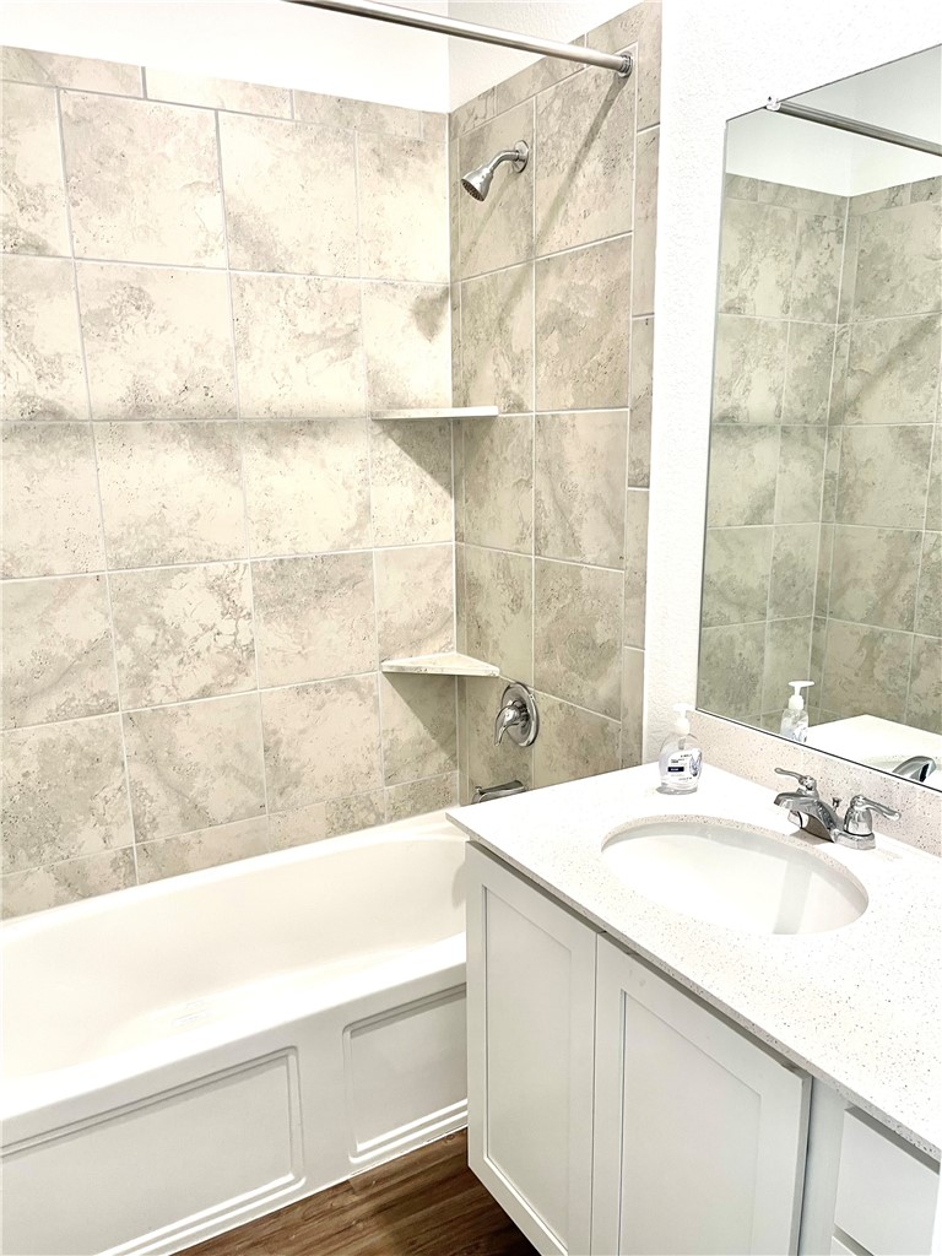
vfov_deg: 67.3
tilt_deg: -12.4
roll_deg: +0.9
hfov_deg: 53.1
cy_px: 628
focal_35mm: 26
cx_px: 471
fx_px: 943
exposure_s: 1/60
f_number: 1.6
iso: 80
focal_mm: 5.1
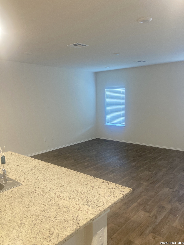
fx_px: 198
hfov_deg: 49.7
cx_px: 92
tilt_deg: -4.6
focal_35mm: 28
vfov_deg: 63.4
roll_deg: +1.7
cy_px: 122
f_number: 1.8
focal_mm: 3.99
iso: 320
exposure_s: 1/60
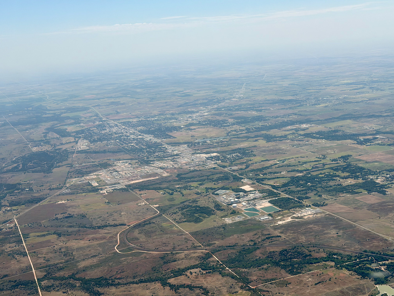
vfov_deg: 30.3
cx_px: 197
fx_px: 546
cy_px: 148
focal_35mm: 48
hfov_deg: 39.7
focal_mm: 6.76
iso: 64
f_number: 1.78
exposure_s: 1/6536
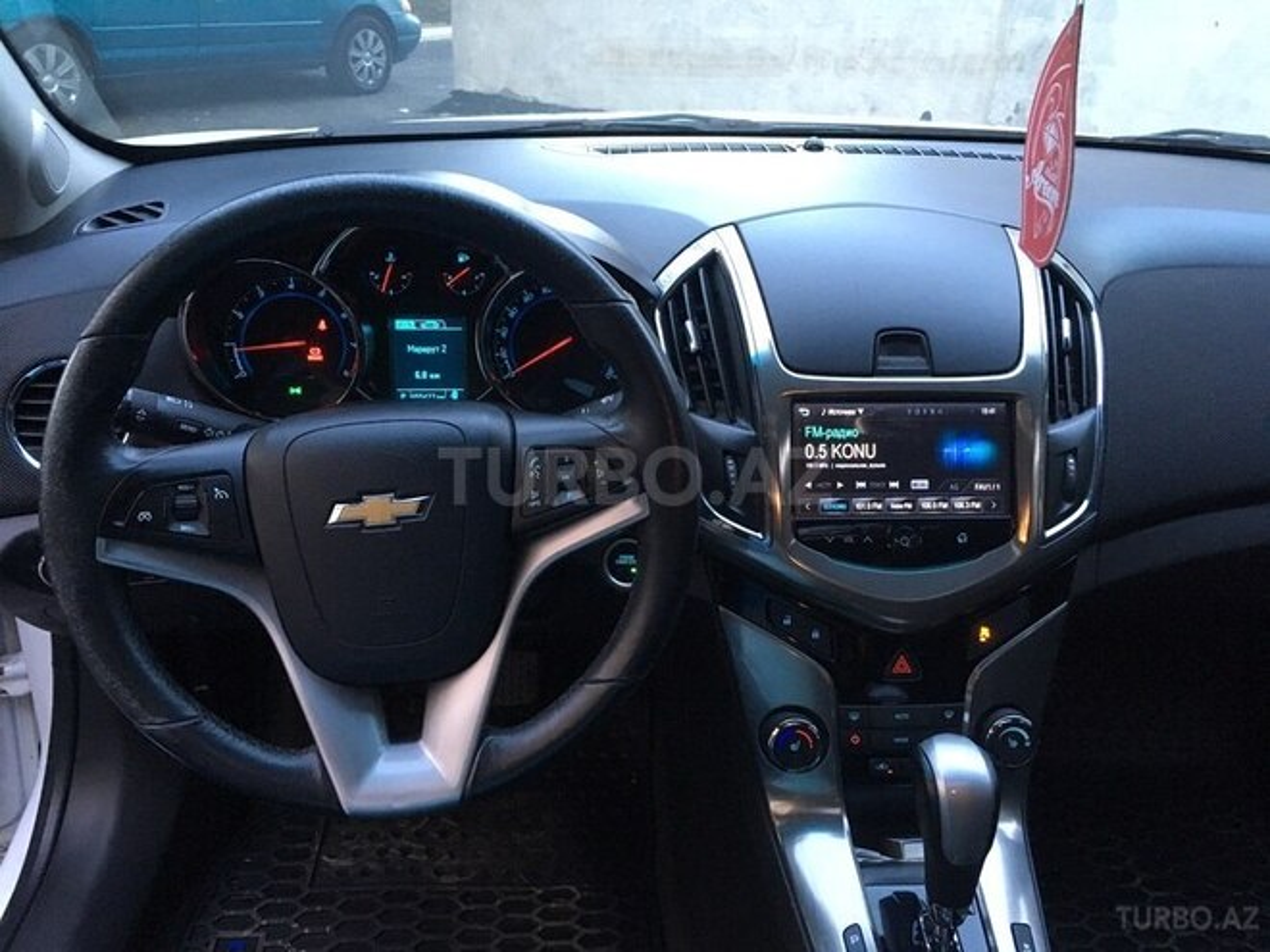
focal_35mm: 29
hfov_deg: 61.7
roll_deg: -4.7
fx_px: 1064
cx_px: 635
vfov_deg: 48.2
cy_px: 476
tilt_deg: -26.5
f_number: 2.2
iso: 200
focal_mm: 4.15
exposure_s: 1/25
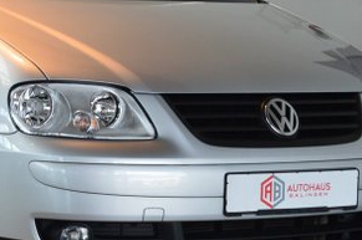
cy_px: 103
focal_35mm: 144
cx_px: 24
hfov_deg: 14.1
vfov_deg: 9.5
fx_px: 1449
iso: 400
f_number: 8
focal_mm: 35
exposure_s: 1/80
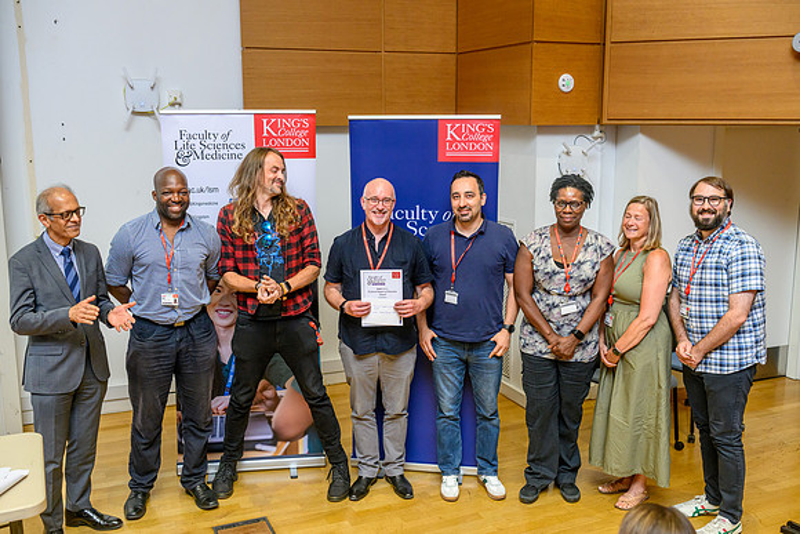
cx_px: 400
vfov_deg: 37.3
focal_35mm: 36
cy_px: 267
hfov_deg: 53.6
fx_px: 792
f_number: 3.5
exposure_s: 1/200
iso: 2500
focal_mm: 35
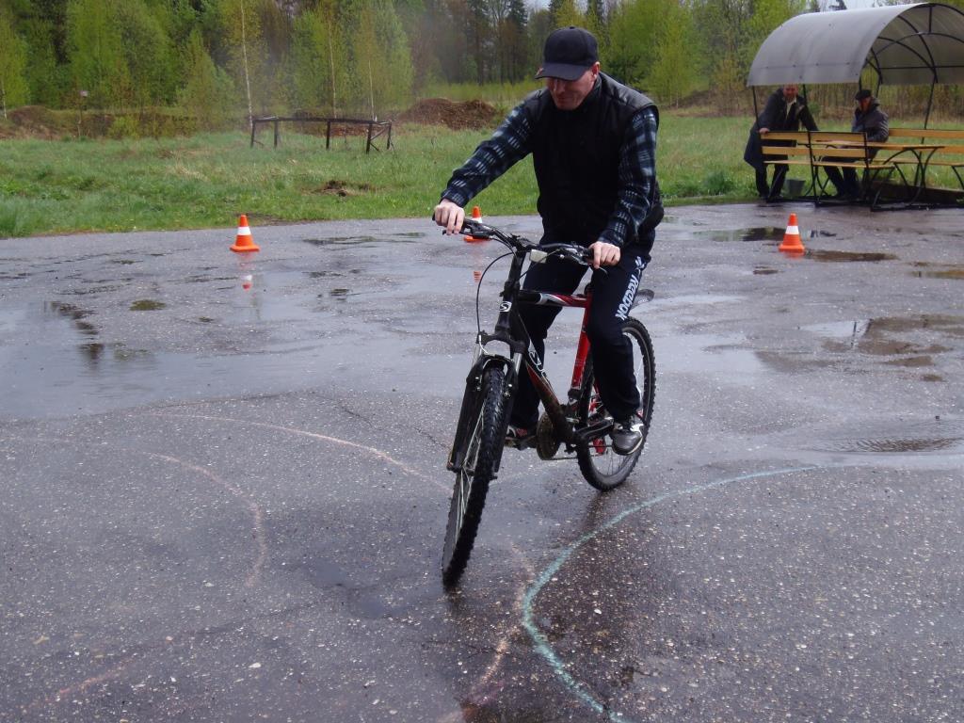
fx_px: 1365
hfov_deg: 38.9
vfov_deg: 29.7
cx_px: 482
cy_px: 362
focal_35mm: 49
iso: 64
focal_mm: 9.1
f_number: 3.8
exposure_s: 1/400
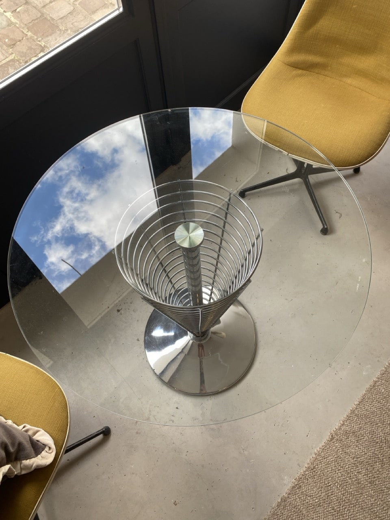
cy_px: 260
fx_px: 391
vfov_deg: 67.3
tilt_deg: -64.0
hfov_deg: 53.1
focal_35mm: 26
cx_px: 195
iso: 32
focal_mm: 4.25
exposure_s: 1/126
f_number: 1.8
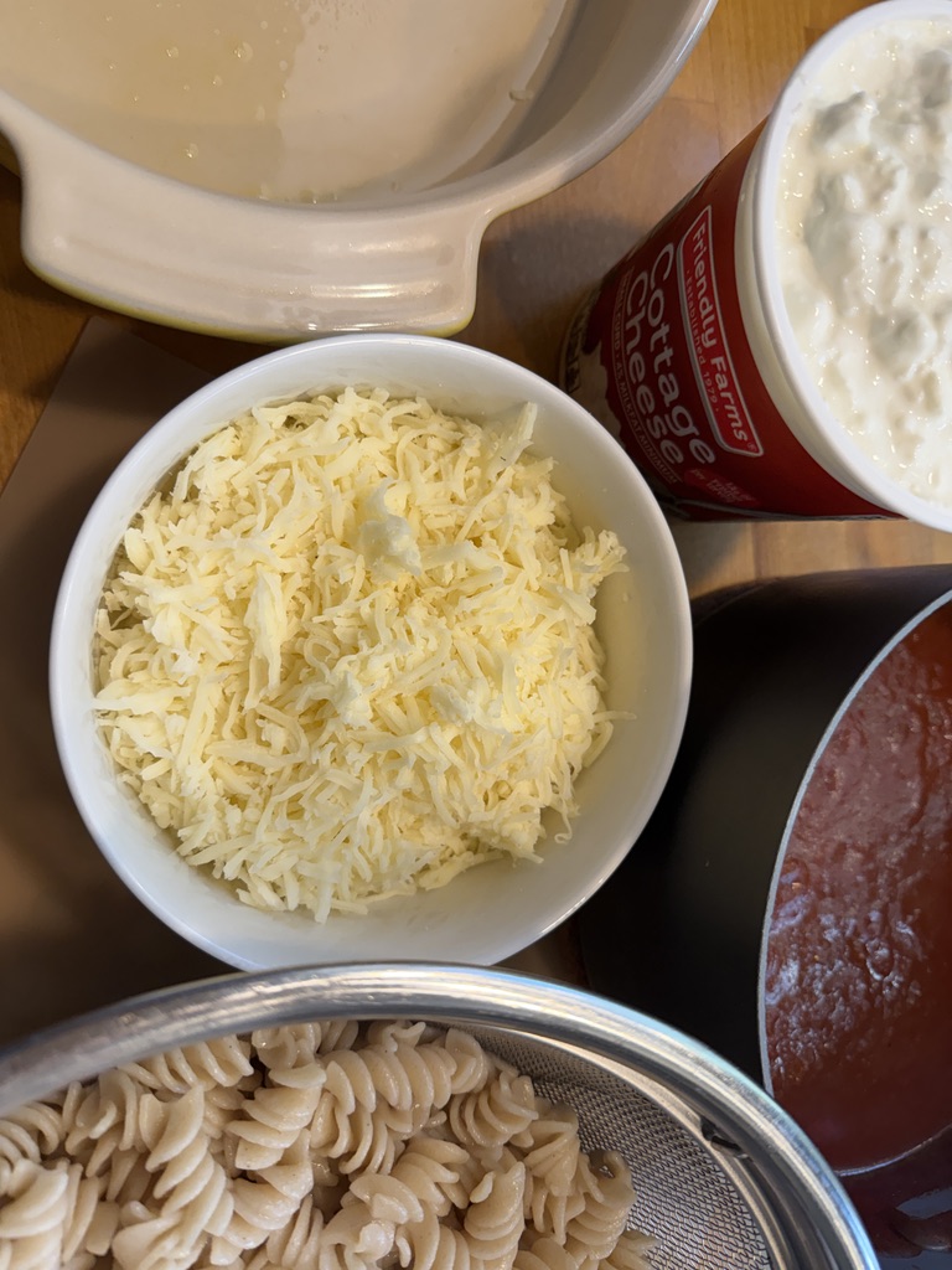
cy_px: 635
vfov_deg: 71.6
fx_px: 880
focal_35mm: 24
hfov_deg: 56.8
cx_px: 476
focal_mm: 6.76
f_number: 1.78
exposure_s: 1/120
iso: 160
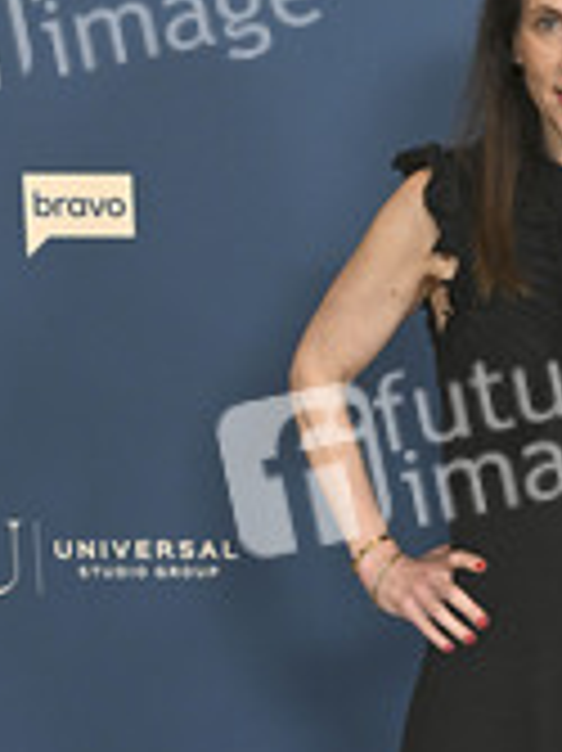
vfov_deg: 17.2
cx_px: 580
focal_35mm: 113
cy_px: 675
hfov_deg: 12.9
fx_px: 2449
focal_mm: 49
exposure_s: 1/320
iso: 2000
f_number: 5.6
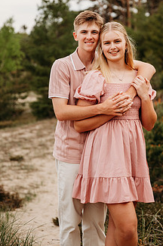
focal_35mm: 97
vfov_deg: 20.9
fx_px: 660
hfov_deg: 14.1
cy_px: 76
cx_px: 106
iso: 320
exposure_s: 1/1000
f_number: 2.8
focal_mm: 70
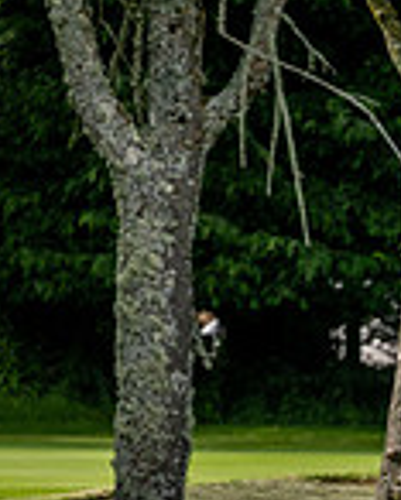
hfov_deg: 1.8
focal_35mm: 866
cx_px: 473
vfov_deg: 2.2
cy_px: 757
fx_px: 12834
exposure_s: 1/1000
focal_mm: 300
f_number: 5
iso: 200
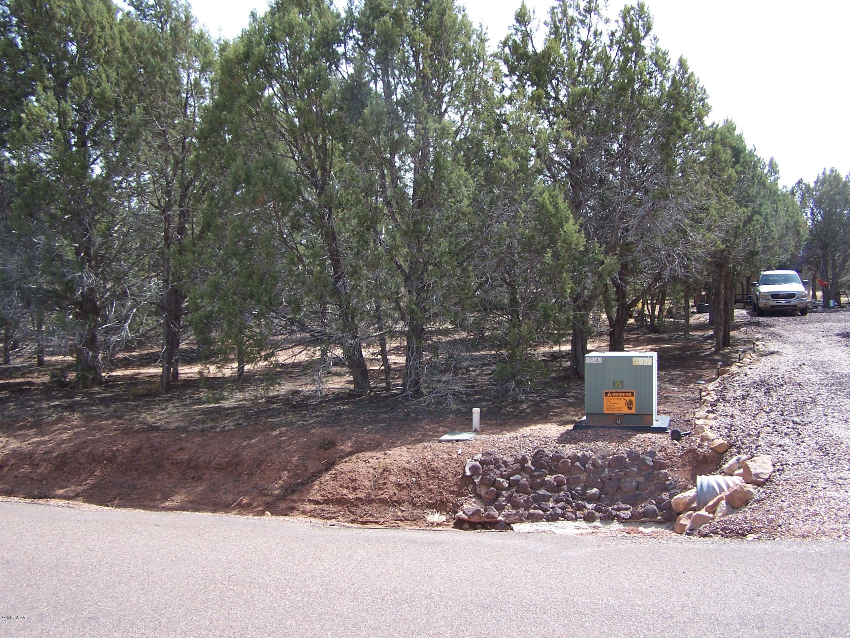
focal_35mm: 38
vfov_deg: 37.7
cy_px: 319
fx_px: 933
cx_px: 425
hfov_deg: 49.0
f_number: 2.8
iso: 80
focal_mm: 6.3
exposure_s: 1/500
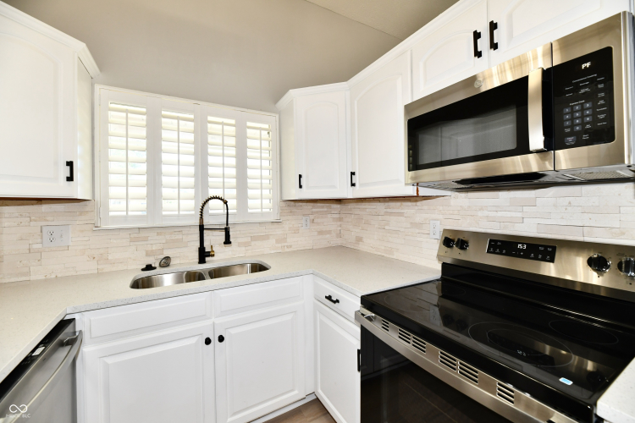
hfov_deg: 104.3
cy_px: 212
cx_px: 318
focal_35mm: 14
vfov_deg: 81.2
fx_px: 247
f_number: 6.3
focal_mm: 14
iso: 640
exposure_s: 1/60
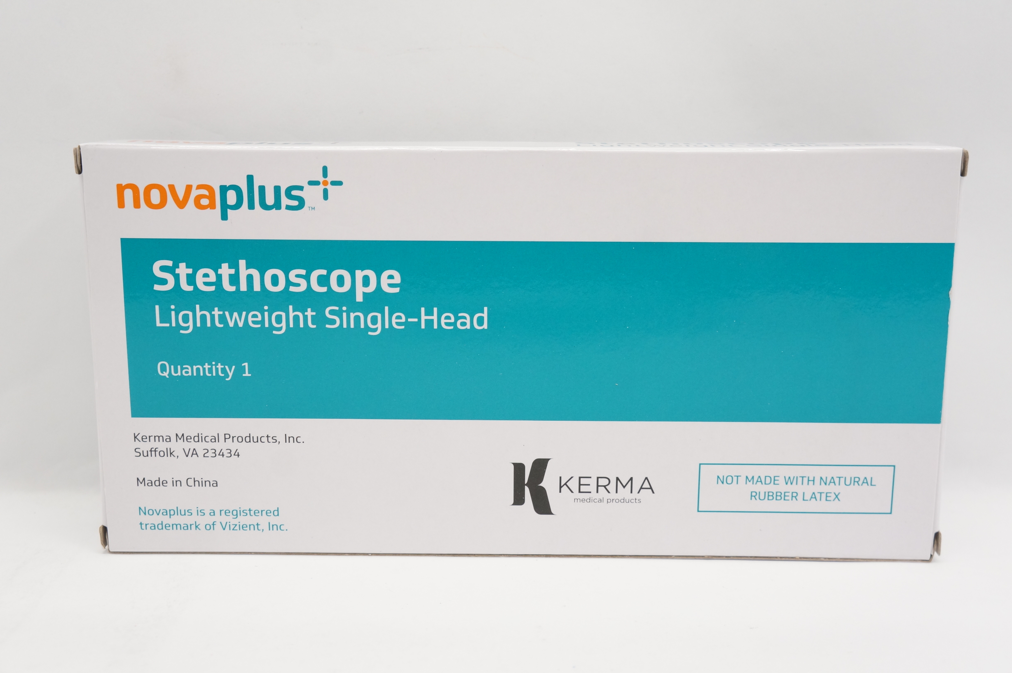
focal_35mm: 40
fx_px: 1137
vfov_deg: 32.9
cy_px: 336
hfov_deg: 48.0
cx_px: 506
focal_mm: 27
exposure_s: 1/160
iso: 800
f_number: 6.3
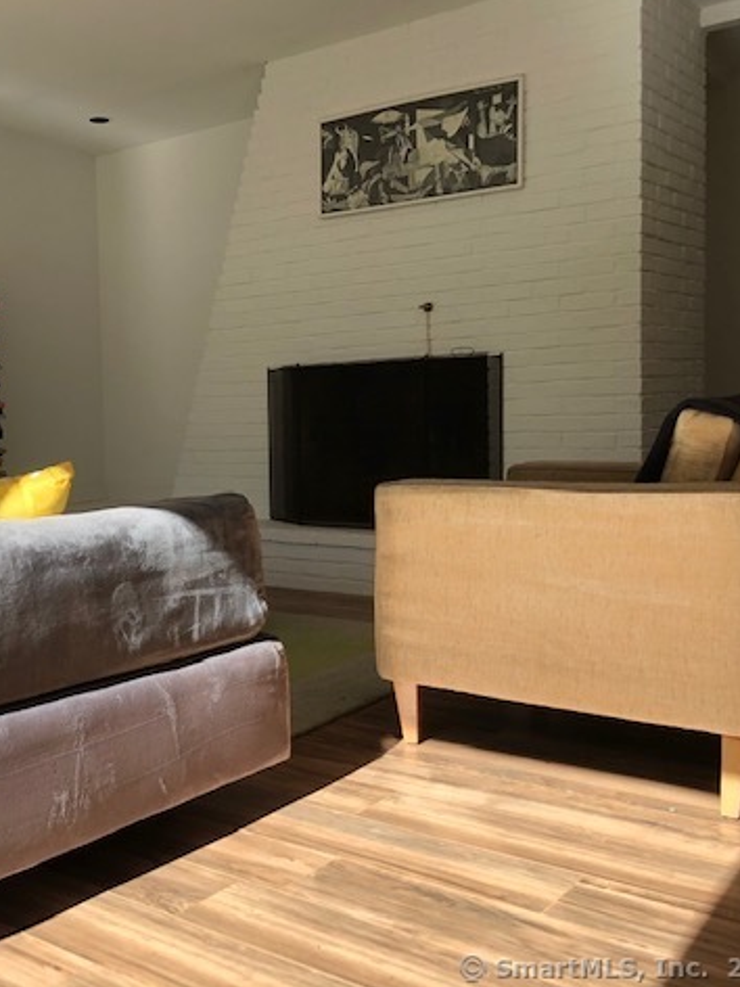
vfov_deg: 49.0
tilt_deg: -5.2
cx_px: 142
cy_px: 491
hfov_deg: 36.4
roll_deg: +1.1
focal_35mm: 38
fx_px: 1083
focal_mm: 3.99
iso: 20
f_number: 1.8
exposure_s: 1/344
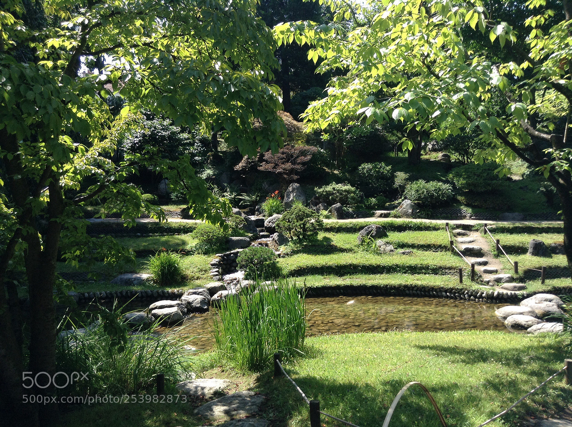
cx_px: 286
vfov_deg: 42.8
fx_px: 544
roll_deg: +0.4
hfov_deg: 55.4
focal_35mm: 33
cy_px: 214
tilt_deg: -5.0
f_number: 2.4
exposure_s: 1/371
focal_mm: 3.3
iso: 25
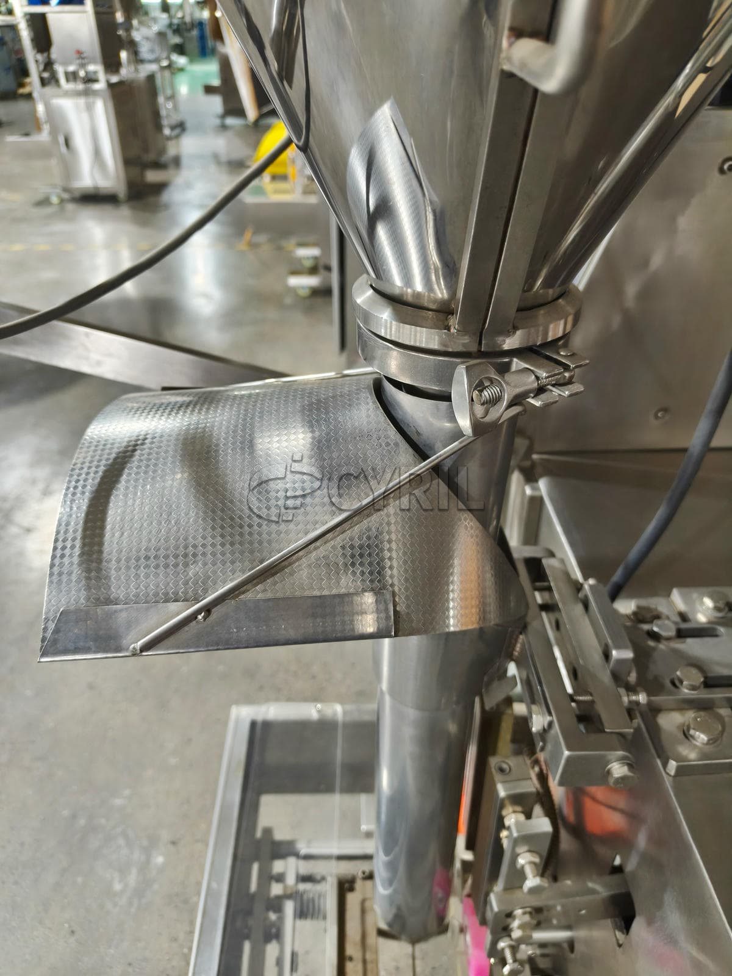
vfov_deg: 73.9
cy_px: 488
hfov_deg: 58.9
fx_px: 648
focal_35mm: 23
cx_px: 366
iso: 1000
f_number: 1.88
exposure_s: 1/20
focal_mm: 5.56
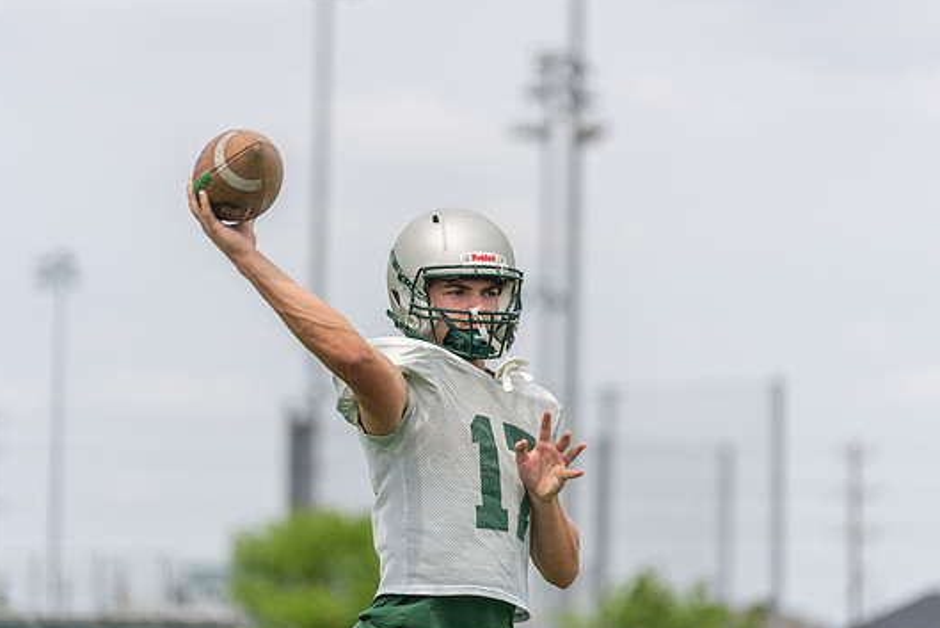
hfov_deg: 11.2
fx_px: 4779
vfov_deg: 7.5
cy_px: 310
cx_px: 448
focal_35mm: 183
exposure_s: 1/1250
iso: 100
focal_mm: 167
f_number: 3.2
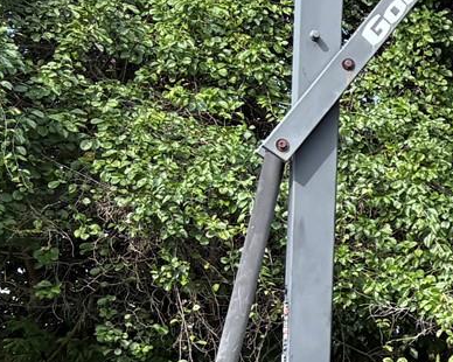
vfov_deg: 11.5
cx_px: 1124
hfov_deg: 11.6
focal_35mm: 134
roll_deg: -0.6
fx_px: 1796
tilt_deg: +3.5
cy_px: 294
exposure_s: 1/660
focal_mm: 5.96
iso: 64
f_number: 1.6
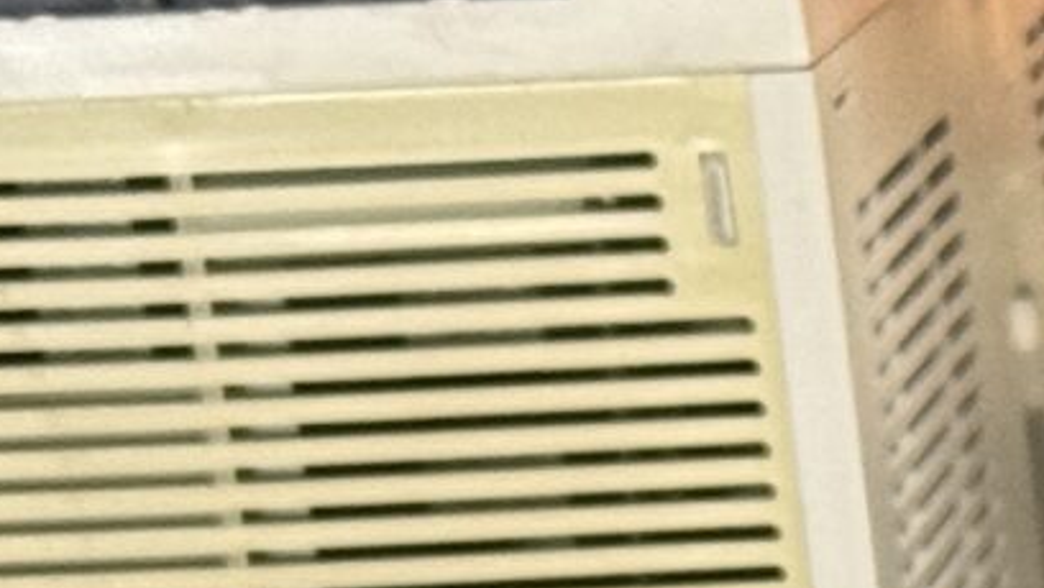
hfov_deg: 6.2
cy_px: 2099
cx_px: 2725
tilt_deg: -20.3
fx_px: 9085
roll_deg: +1.8
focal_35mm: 328
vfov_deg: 3.6
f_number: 1.78
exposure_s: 1/33
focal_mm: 6.76
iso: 200
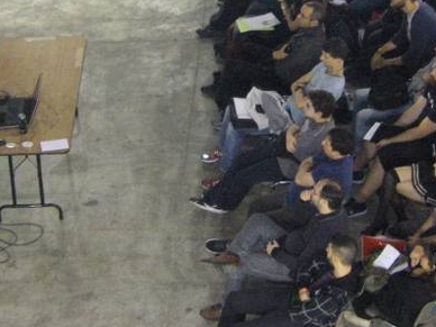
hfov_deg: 15.4
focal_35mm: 128
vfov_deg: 11.5
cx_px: 267
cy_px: 36
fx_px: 1612
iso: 800
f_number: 3.8
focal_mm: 10.3
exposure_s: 1/60
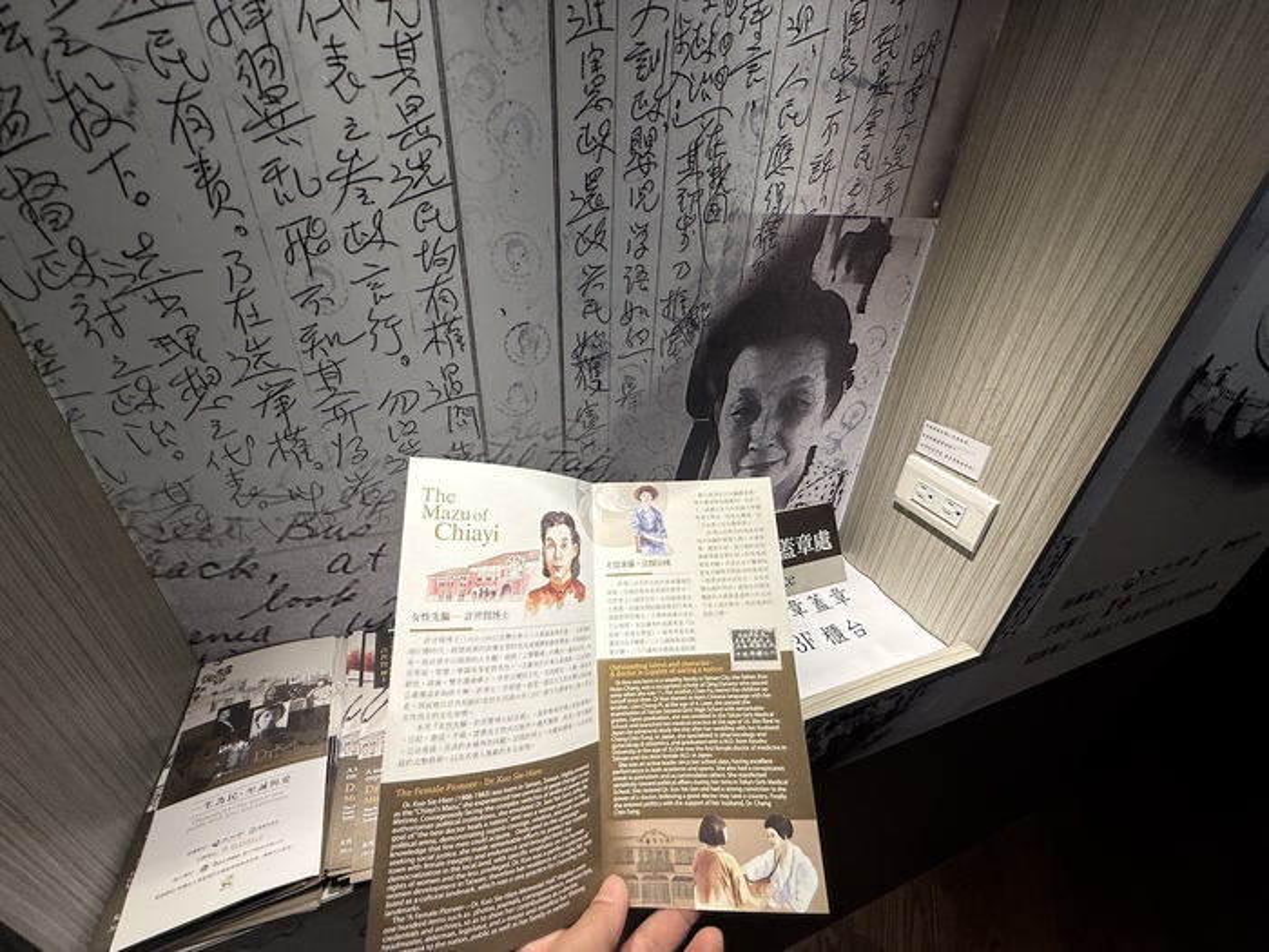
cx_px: 634
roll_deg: -4.6
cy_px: 476
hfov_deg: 102.1
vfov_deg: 85.7
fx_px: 513
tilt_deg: -30.7
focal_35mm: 14
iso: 80
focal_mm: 2.22
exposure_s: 1/120
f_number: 2.2
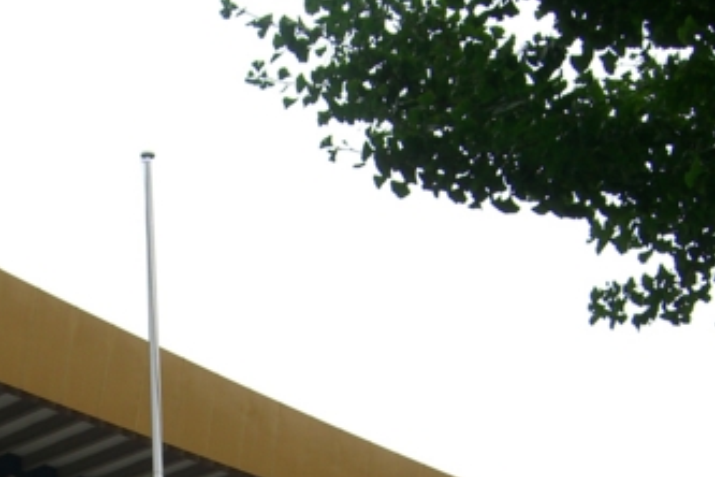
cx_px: 129
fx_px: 1887
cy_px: 556
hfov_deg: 21.2
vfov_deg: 14.0
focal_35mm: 95
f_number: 4
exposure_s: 1/320
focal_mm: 7.9
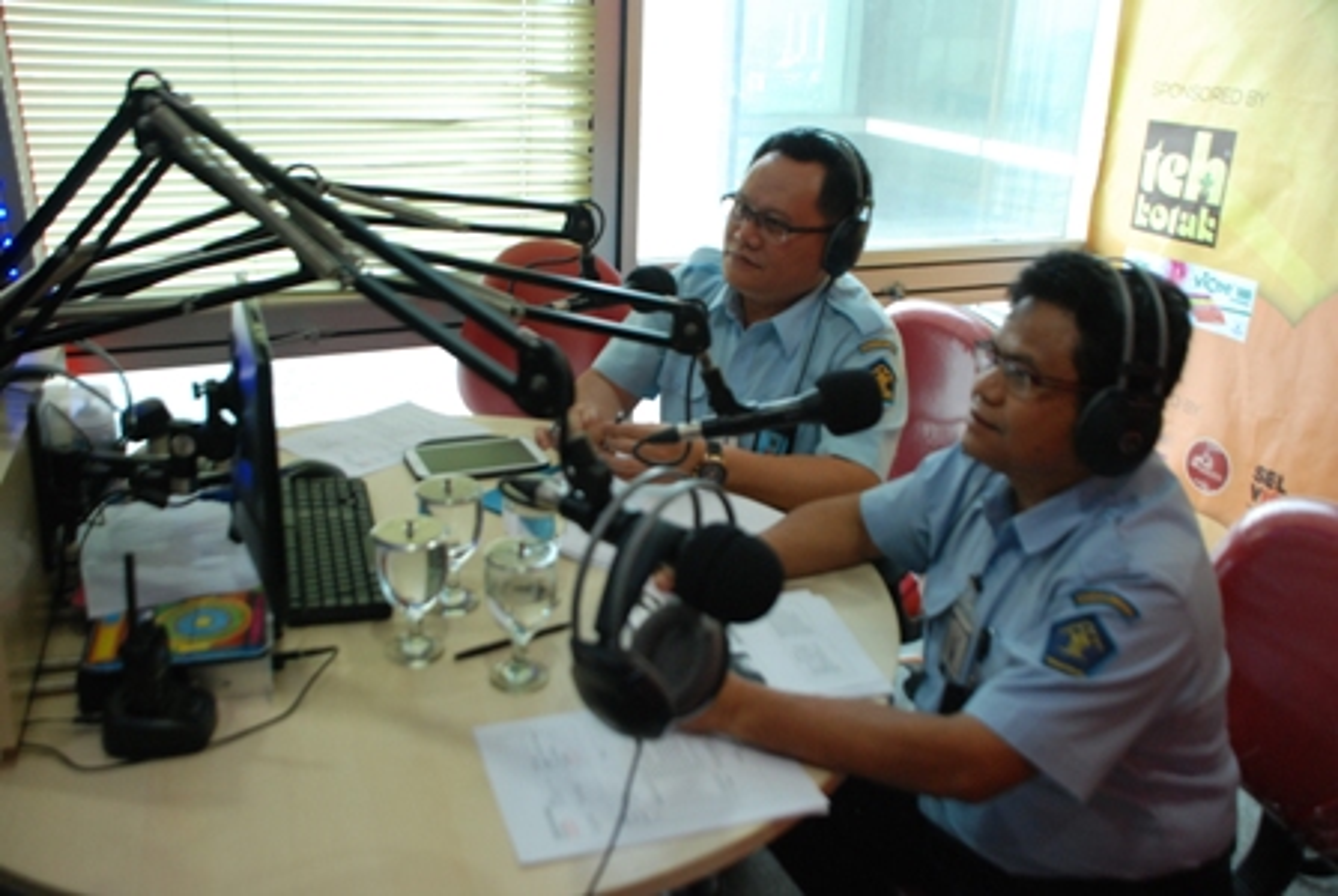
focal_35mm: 30
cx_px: 669
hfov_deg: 61.9
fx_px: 1116
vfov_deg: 43.7
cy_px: 448
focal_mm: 20
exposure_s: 1/80
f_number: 4
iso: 800
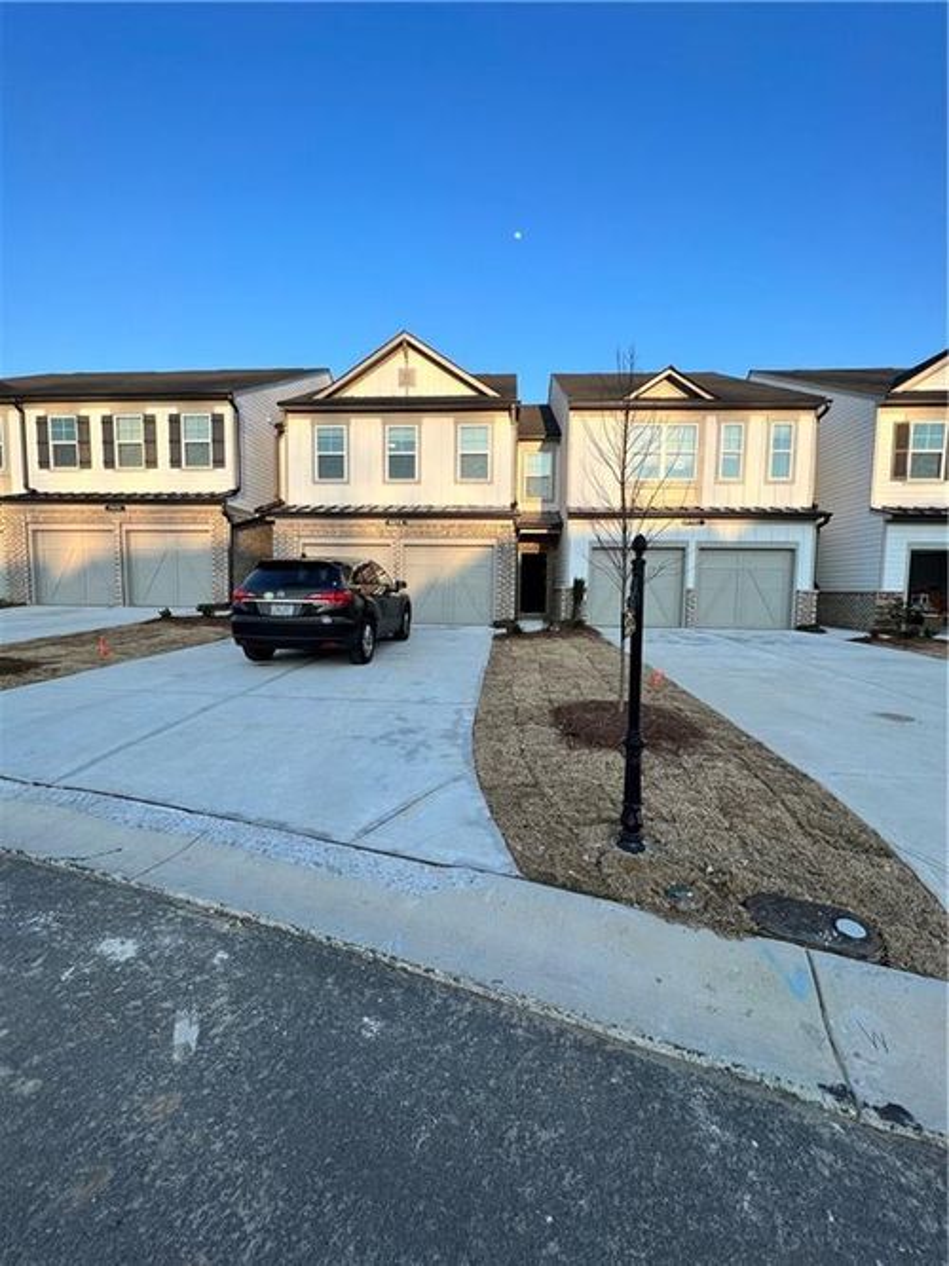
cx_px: 474
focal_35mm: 13
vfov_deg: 106.2
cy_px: 633
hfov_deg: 89.9
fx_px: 475
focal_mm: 1.57
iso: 32
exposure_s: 1/511
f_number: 1.8
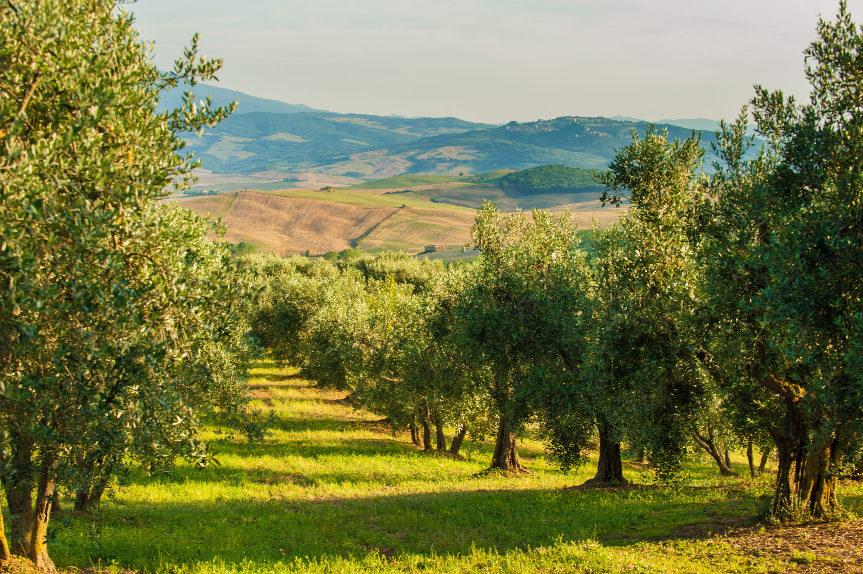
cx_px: 432
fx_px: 1677
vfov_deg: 19.4
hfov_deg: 28.9
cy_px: 287
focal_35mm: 70
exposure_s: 1/125
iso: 200
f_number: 8
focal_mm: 70
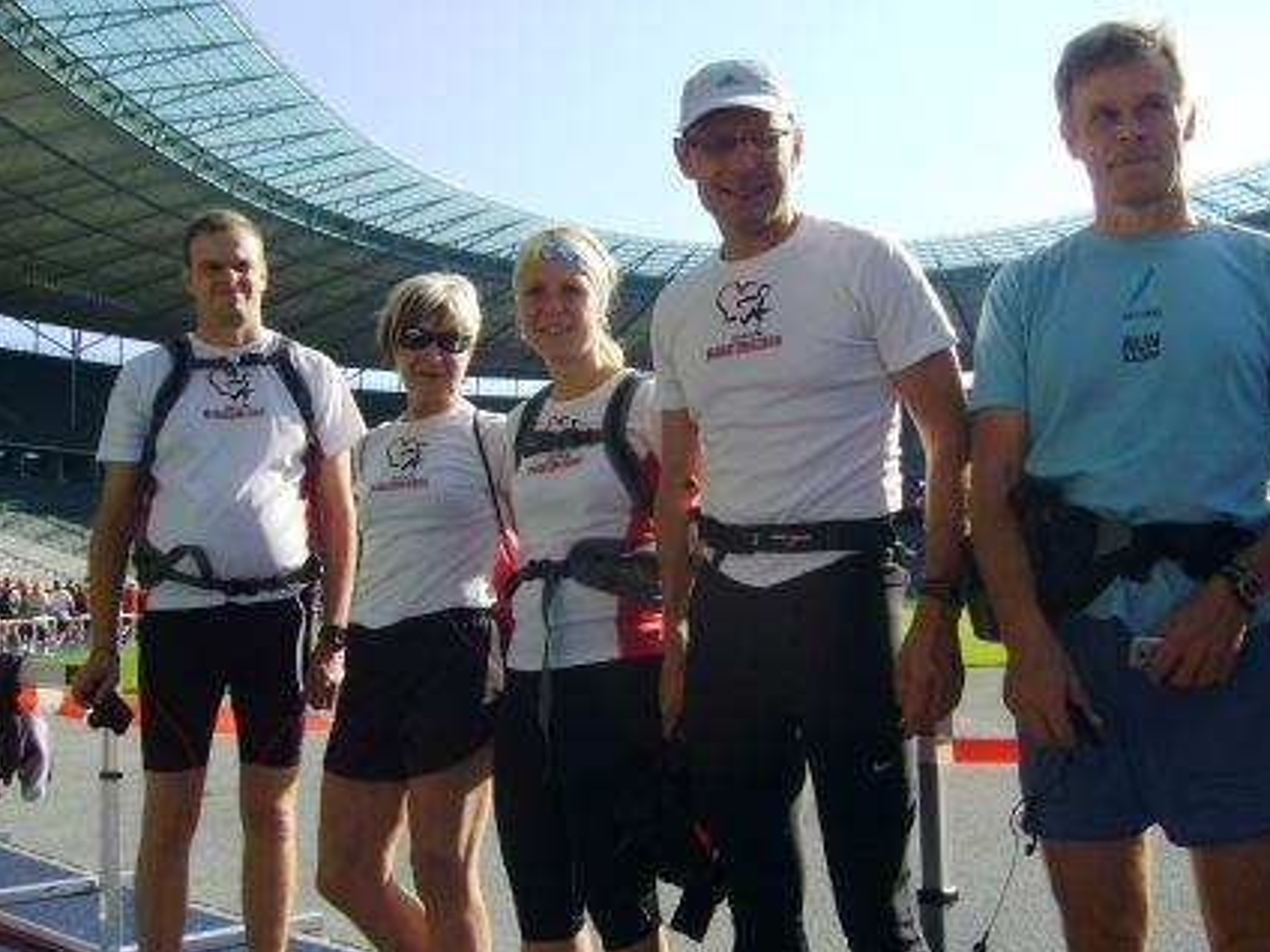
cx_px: 662
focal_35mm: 37
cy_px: 455
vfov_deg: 38.7
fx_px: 1357
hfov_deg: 50.1
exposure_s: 1/320
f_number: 5.6
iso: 100
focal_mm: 5.8
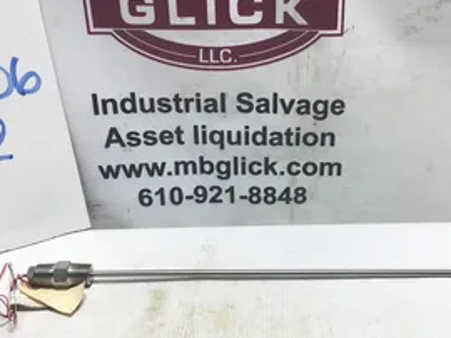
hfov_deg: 41.0
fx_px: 599
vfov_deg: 31.4
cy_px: 189
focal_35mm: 46
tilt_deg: -30.4
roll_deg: -2.1
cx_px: 281
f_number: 2.4
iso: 25
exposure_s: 1/133
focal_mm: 3.3
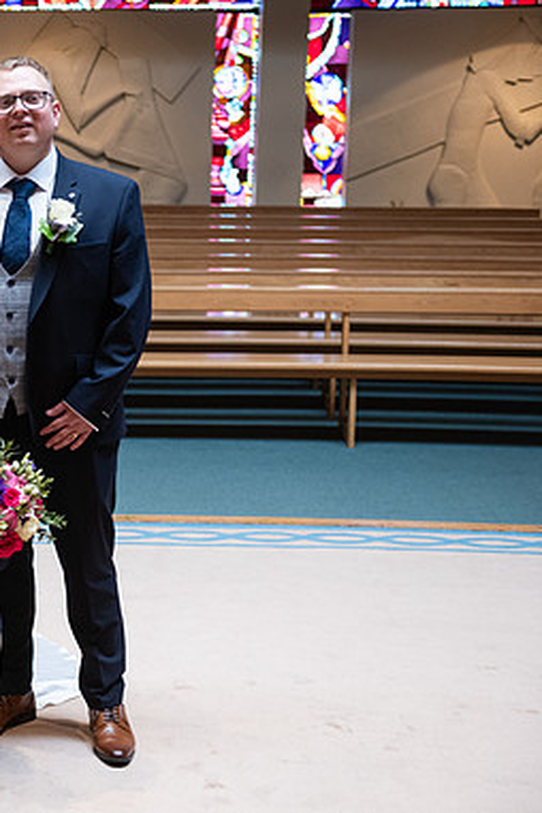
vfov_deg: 27.7
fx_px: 1648
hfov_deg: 18.0
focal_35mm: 73
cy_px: 404
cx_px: -47
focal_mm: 48
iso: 800
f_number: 3.5
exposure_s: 1/160
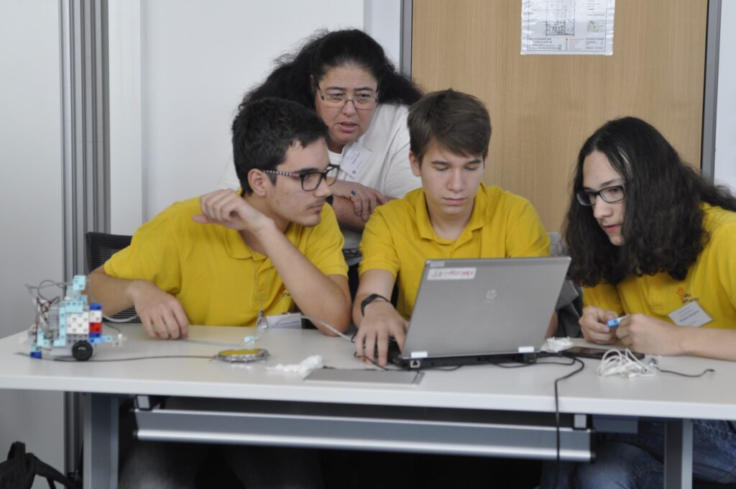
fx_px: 1225
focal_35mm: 60
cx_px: 368
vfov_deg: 22.6
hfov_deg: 33.4
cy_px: 244
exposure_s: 1/60
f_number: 4
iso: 400
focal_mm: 40
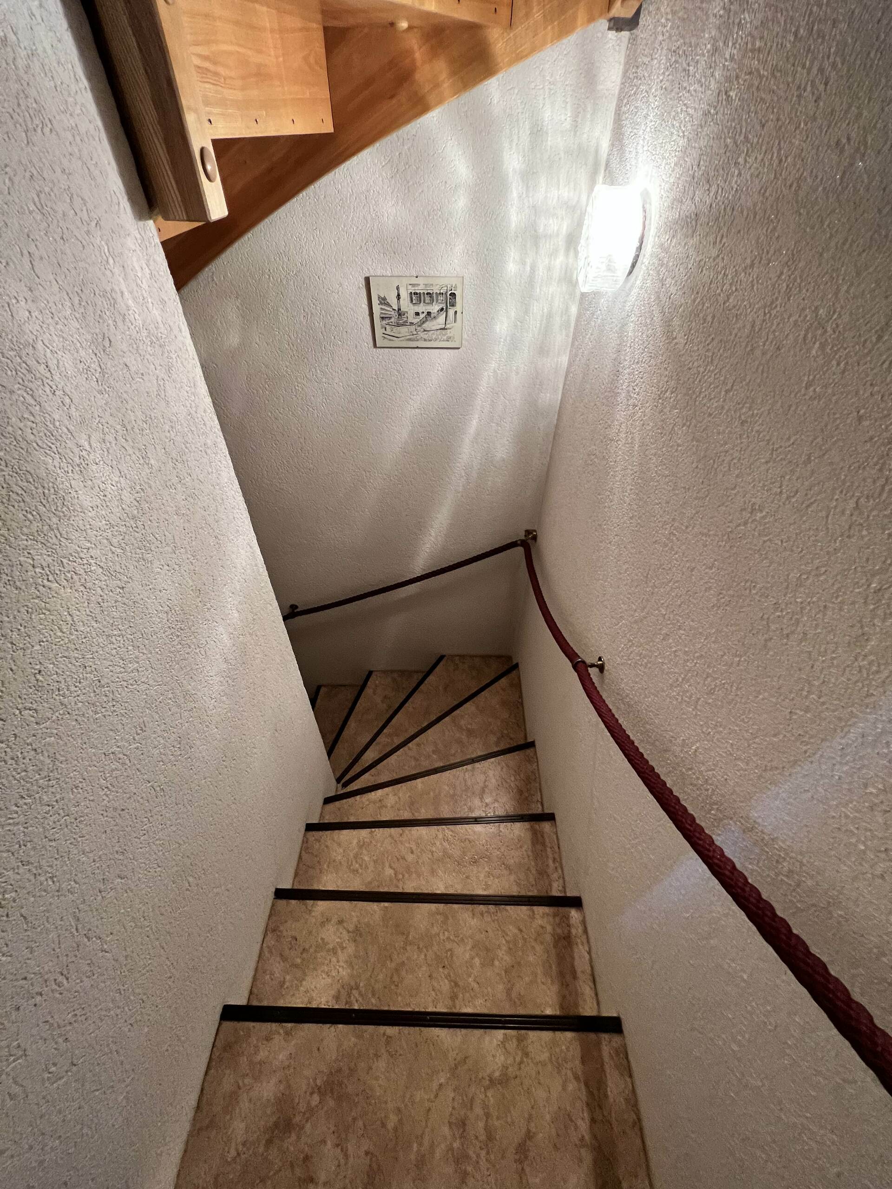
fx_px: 447
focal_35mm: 13
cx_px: 446
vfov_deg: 106.2
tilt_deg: -45.0
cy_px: 594
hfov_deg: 89.9
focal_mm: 1.57
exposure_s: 1/50
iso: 400
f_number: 1.8
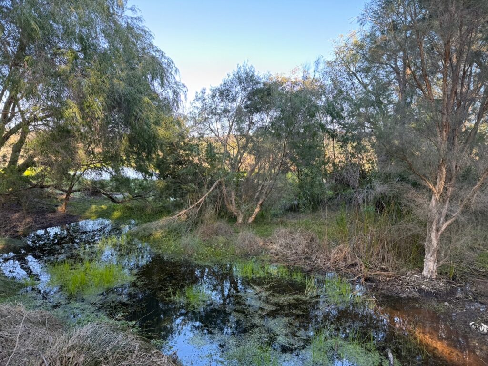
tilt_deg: -5.3
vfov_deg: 56.8
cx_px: 244
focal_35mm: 24
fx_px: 338
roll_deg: -0.8
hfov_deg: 71.6
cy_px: 183
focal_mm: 6.76
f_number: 1.78
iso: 80
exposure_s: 1/121
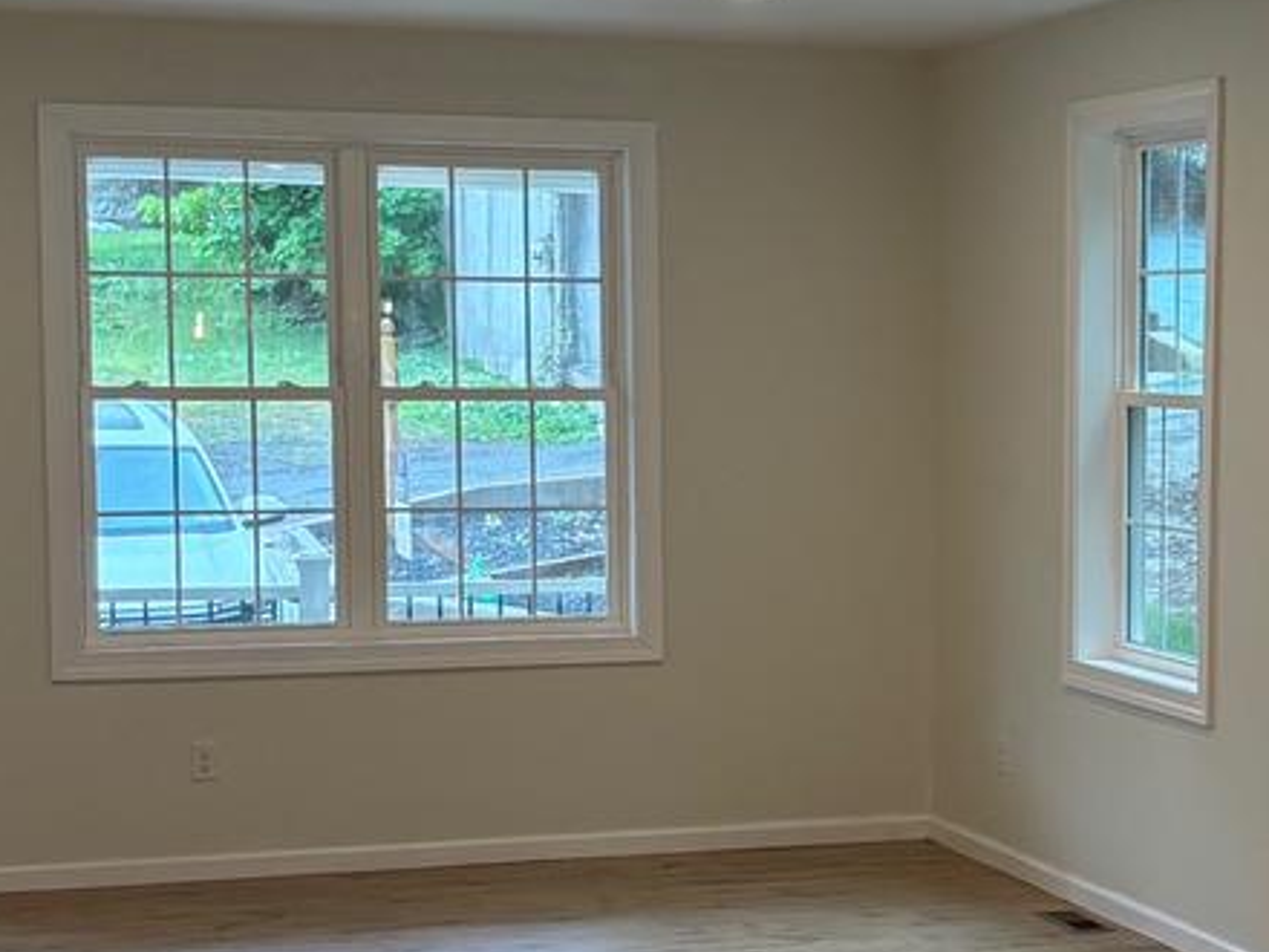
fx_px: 3116
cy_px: 638
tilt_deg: -5.7
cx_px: 998
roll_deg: -1.0
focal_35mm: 85
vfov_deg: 17.3
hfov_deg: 22.7
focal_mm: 5.96
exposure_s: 1/120
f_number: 1.6
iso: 80
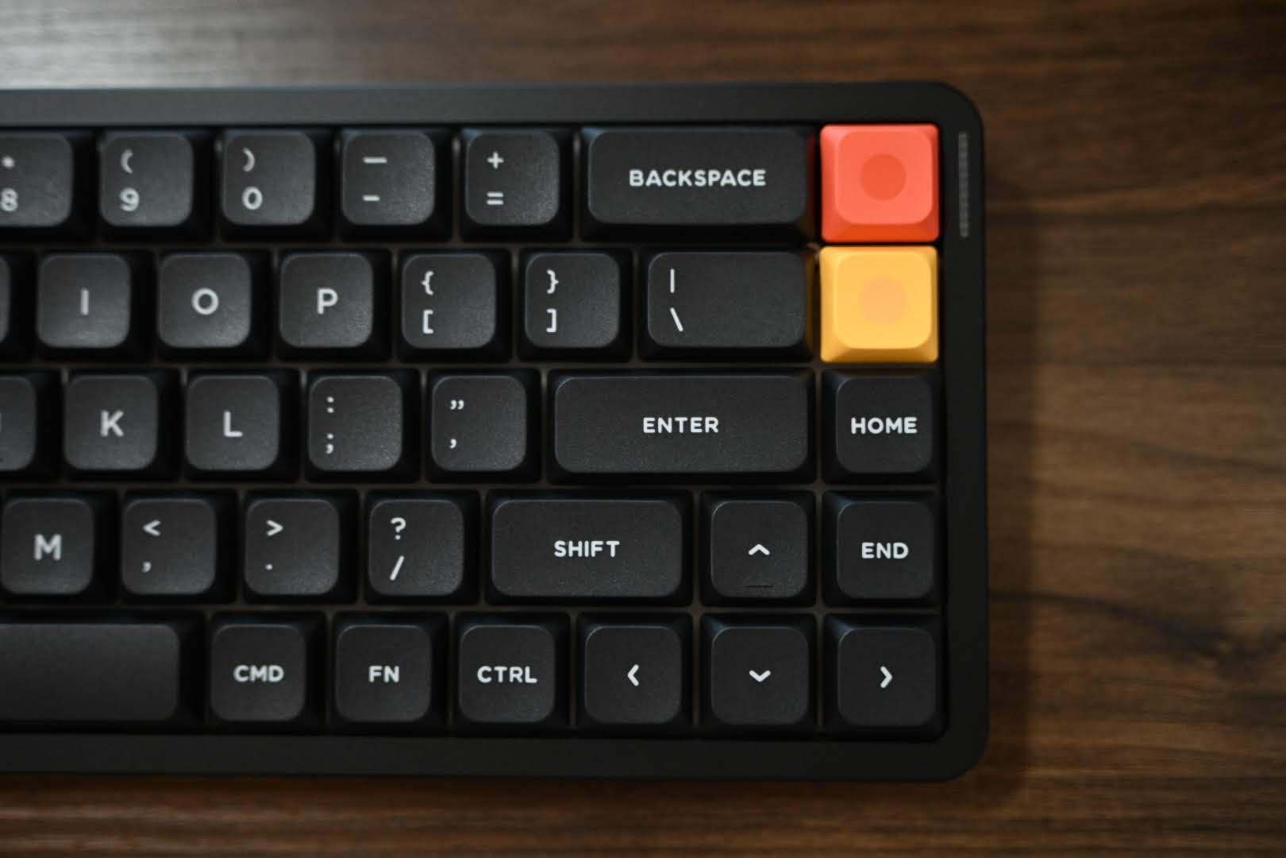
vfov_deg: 36.9
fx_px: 1286
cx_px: 643
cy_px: 429
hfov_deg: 53.1
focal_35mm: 36
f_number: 1.7
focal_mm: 24
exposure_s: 1/125
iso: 640
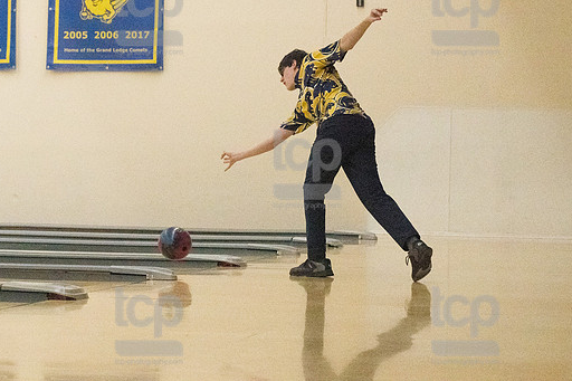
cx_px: 307
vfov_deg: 11.5
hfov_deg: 17.2
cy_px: 170
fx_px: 1890
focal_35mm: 119
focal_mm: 70
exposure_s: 1/1250
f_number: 4.5
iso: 10000
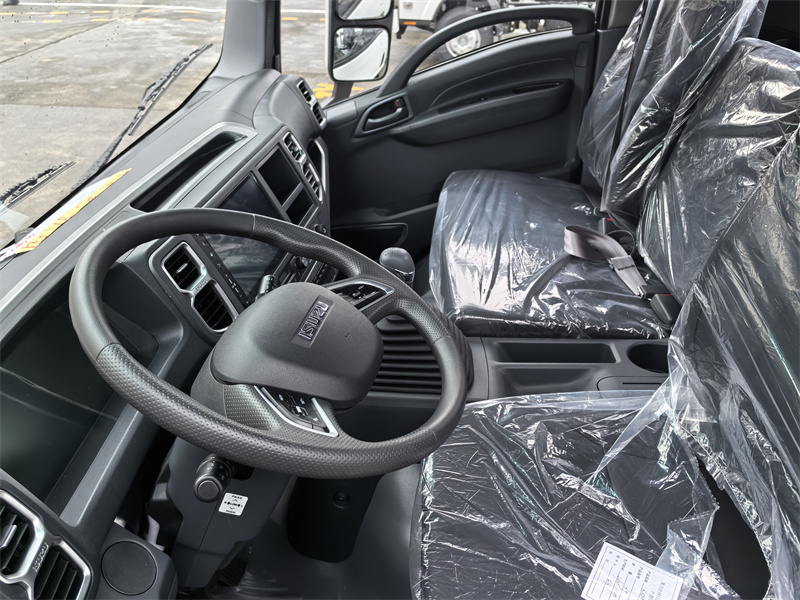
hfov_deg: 61.7
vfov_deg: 48.2
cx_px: 400
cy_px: 300
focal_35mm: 29
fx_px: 670
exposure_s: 1/196
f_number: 2
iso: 50
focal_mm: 5.75
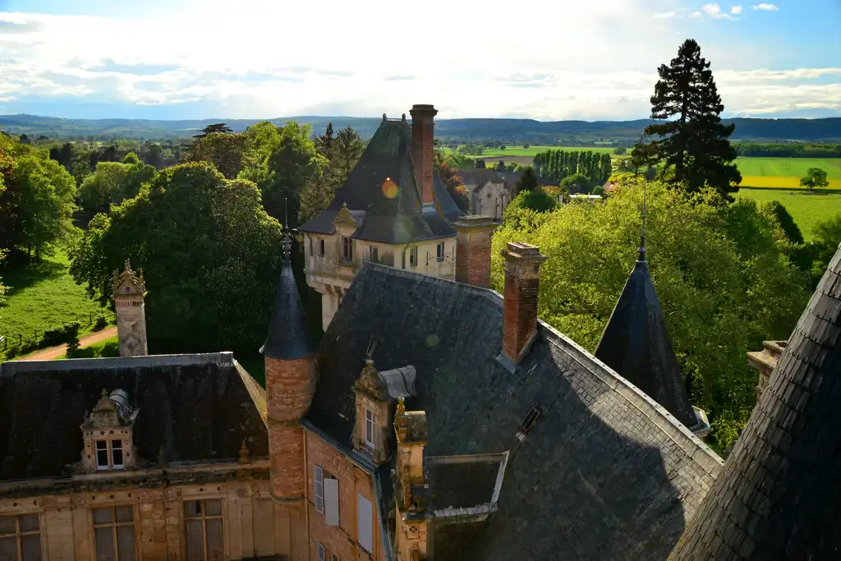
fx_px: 771
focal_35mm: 33
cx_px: 420
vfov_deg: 40.0
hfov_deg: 57.2
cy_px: 280
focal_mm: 22
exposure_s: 1/400
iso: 640
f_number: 10
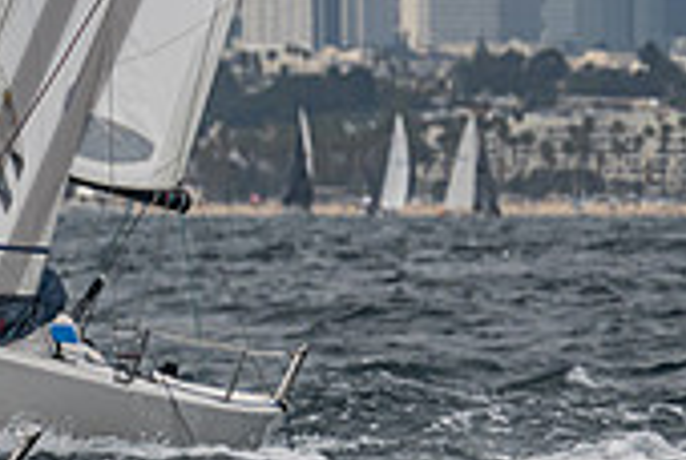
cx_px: 4
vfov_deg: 1.5
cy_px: -121
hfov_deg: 2.2
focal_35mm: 933
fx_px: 17810
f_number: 6.3
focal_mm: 200
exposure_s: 1/1000
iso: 160
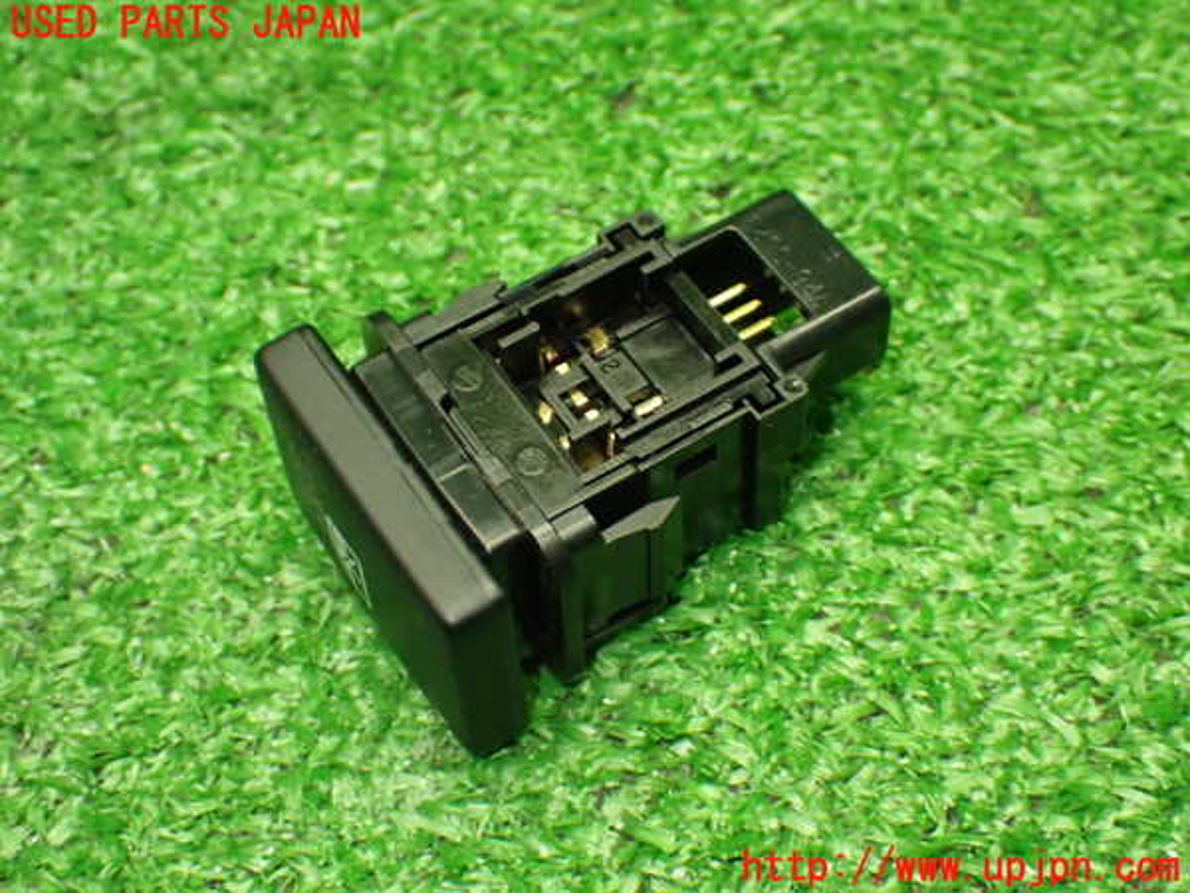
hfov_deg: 33.2
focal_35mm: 58
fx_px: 1994
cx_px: 595
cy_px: 446
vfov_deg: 25.2
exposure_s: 1/60
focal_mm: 10.35
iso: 800
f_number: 3.5
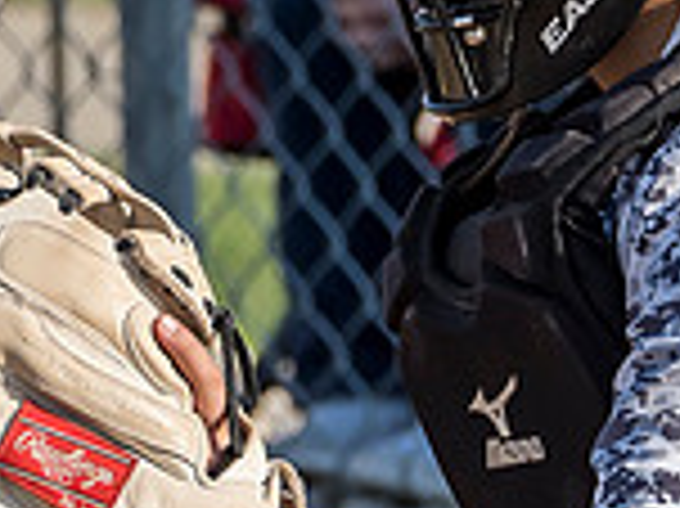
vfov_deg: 0.8
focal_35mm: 1802
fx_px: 35371
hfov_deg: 1.1
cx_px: 569
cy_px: 50
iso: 400
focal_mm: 168
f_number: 5.6
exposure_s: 1/1000
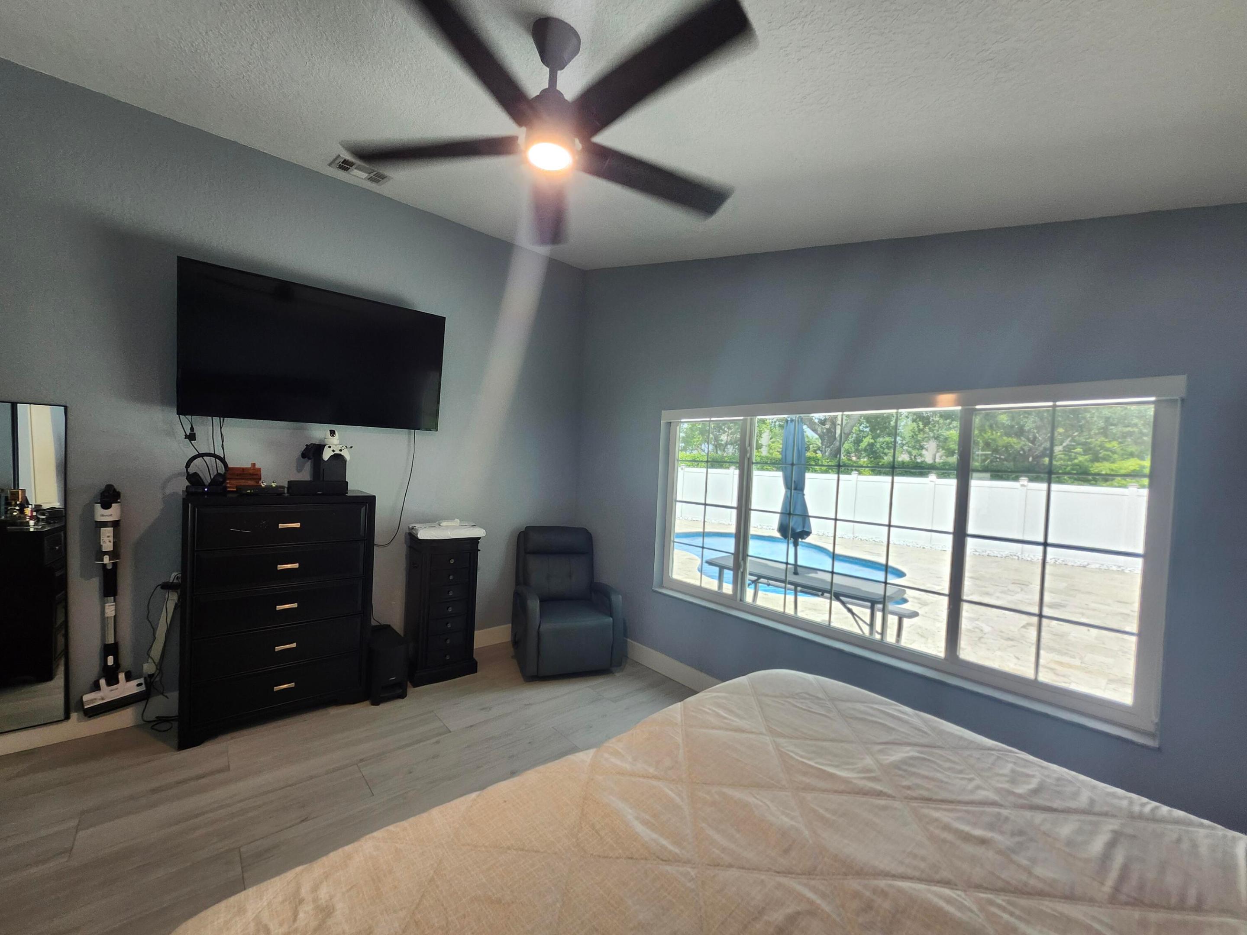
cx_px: 624
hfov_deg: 106.2
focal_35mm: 13
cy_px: 468
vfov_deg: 89.9
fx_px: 468
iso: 125
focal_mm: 1.74
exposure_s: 1/60
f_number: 2.2
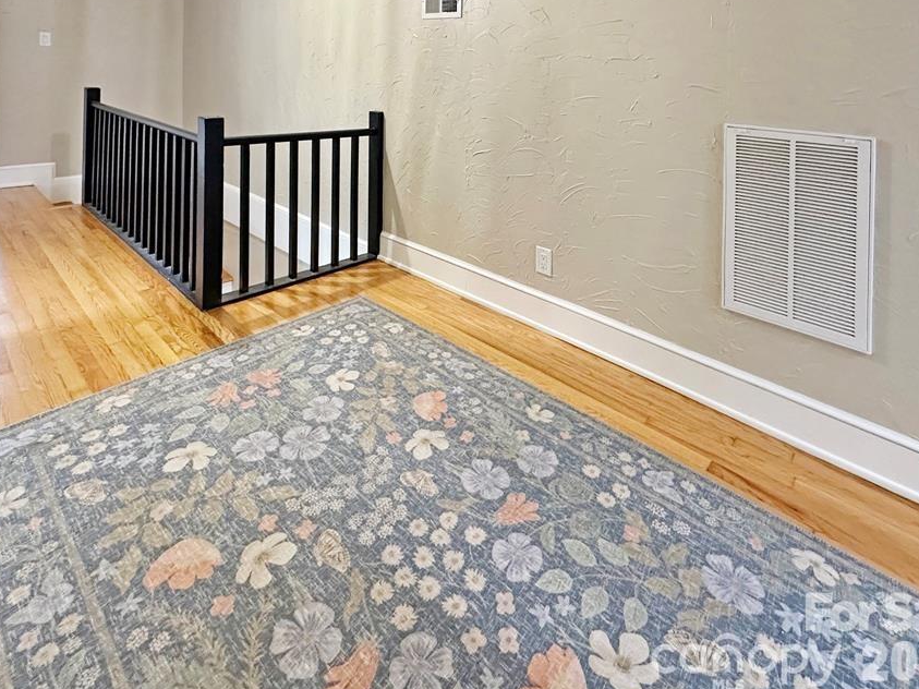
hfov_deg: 90.8
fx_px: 451
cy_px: 281
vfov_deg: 74.0
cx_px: 421
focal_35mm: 17
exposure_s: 1/60
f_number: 2.2
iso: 640
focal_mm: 2.22
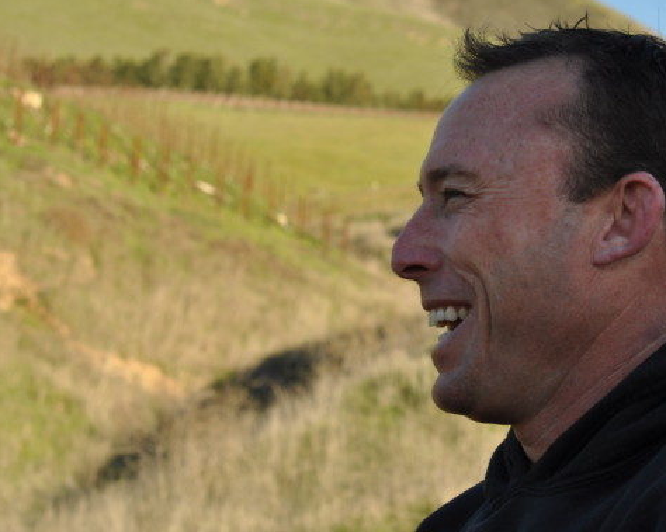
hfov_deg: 20.8
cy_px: 248
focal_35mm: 92
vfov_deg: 16.7
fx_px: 1813
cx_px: 430
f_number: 8
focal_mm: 50
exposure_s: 1/250
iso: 200
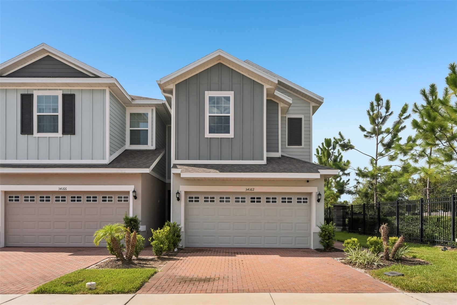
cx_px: 228
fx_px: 292
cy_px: 152
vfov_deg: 55.1
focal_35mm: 23
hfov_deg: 76.1
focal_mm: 23
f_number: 8
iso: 400
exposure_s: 1/2000
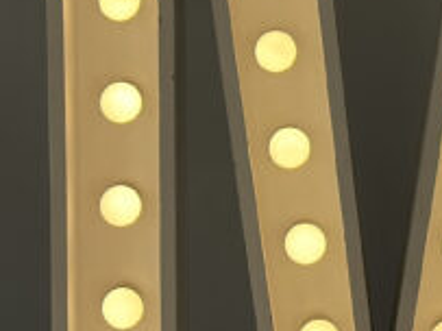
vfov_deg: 8.1
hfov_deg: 10.9
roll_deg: -0.2
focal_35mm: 182
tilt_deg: -7.7
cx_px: 209
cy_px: 107
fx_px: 2323
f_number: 1.78
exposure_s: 1/4016
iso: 80
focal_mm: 6.86
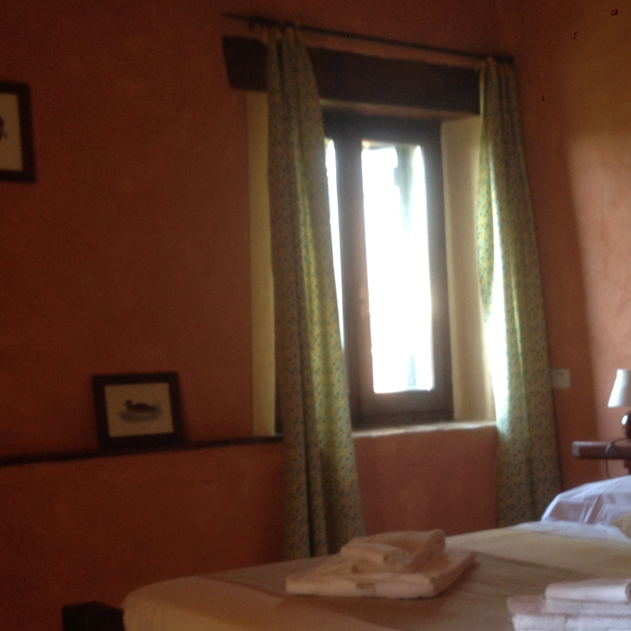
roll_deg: +1.2
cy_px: 438
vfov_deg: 27.9
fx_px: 1258
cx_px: 409
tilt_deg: -2.9
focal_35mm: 61
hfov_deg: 28.0
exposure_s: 1/20
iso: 80
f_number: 2.4
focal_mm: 4.12
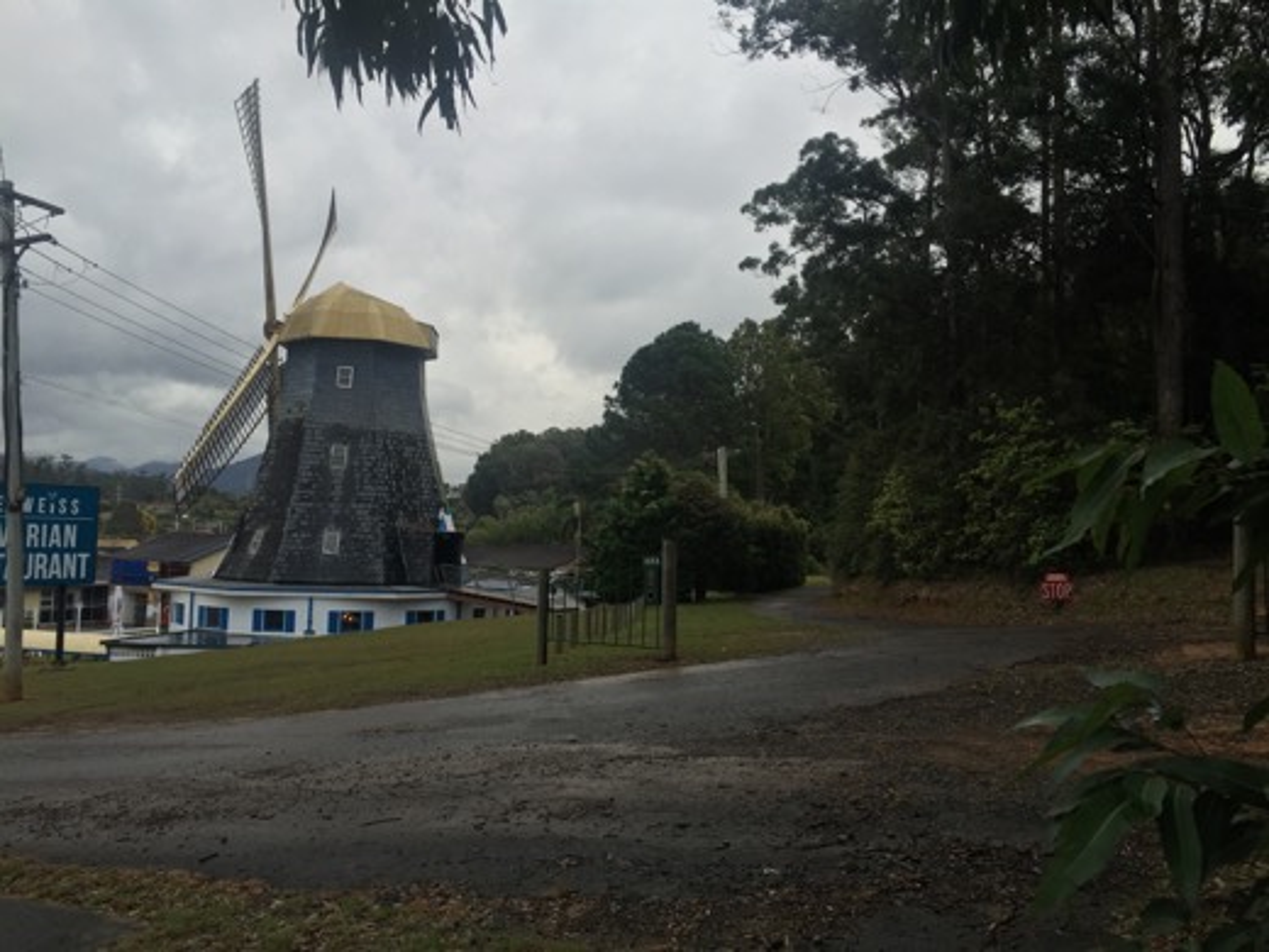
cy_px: 476
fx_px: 1063
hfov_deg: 61.7
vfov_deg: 48.2
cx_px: 634
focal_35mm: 29
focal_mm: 4.15
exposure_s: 1/163
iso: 32
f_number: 2.2
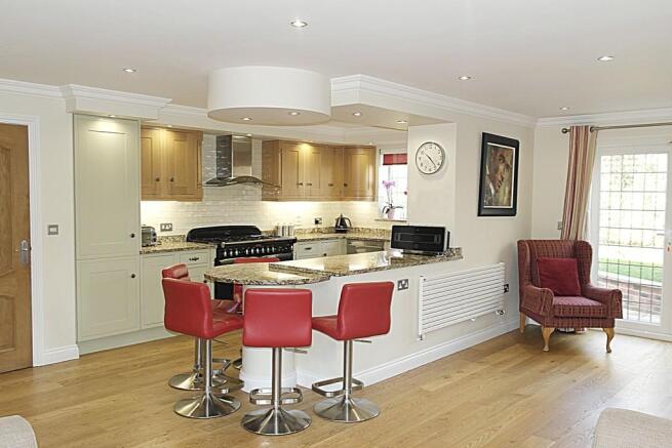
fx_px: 560
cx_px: 336
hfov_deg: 61.9
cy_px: 224
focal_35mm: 30
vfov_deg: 43.6
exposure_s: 1/40
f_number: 5
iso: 400
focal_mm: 20
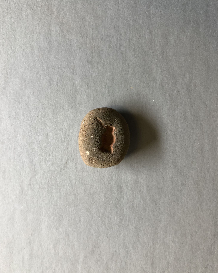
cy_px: 134
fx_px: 242
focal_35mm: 30
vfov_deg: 58.8
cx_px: 107
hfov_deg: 48.5
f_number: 1.8
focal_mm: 3.99
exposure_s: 1/30
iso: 40
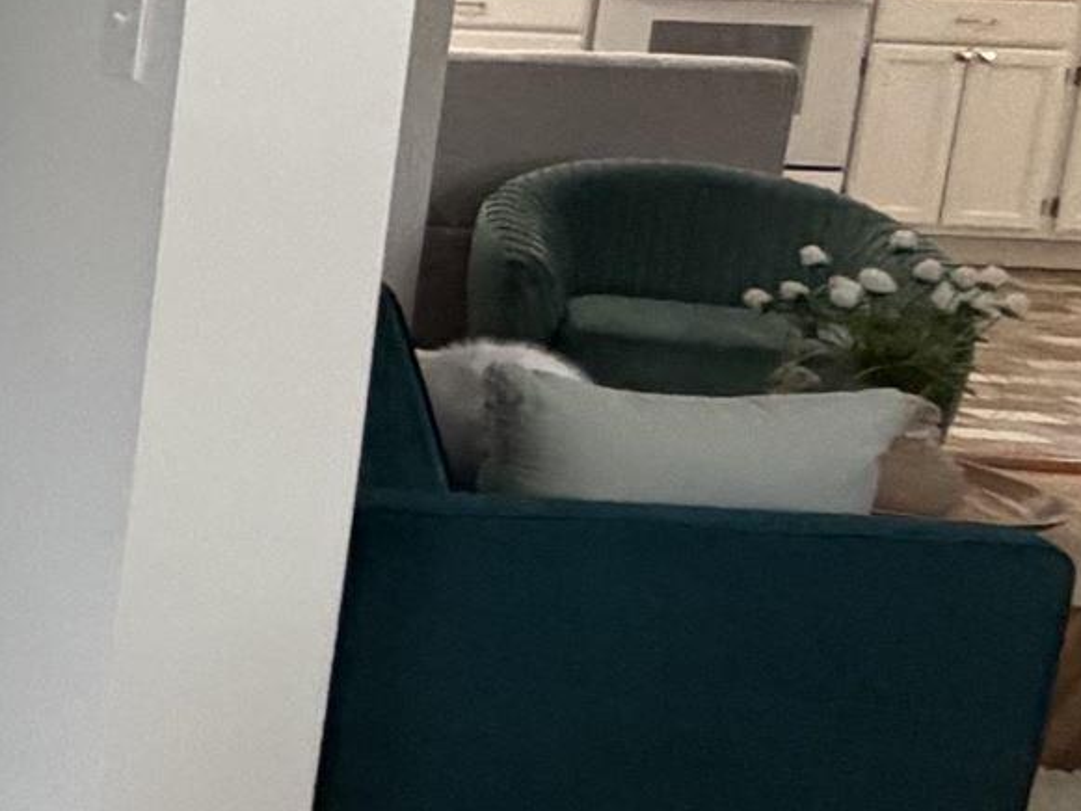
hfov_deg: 17.1
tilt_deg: -8.5
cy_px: 69
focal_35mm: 74
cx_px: -1206
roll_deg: -1.2
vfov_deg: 19.5
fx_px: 2311
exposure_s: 1/120
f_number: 2.2
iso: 320
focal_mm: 2.22
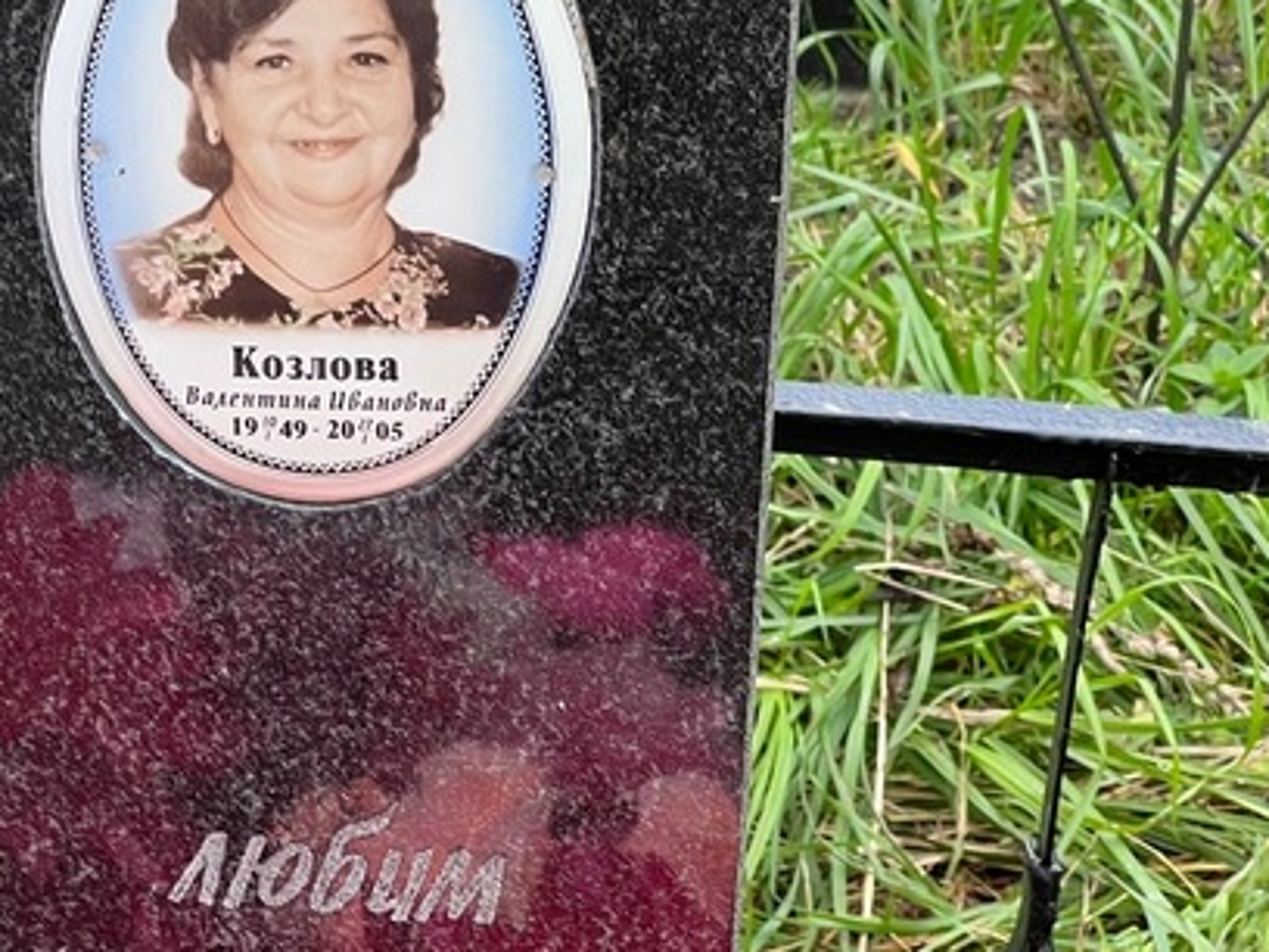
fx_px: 5536
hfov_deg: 13.0
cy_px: 268
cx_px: 339
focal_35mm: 151
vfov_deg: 9.8
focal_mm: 9
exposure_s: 1/141
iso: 32
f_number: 2.8
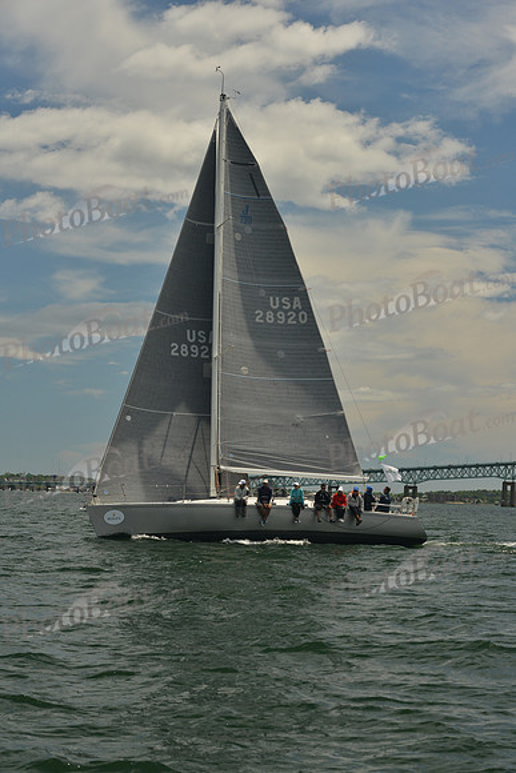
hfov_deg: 17.1
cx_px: 258
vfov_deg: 25.4
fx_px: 1719
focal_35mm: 80
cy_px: 386
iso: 400
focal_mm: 80
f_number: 8
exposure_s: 1/800
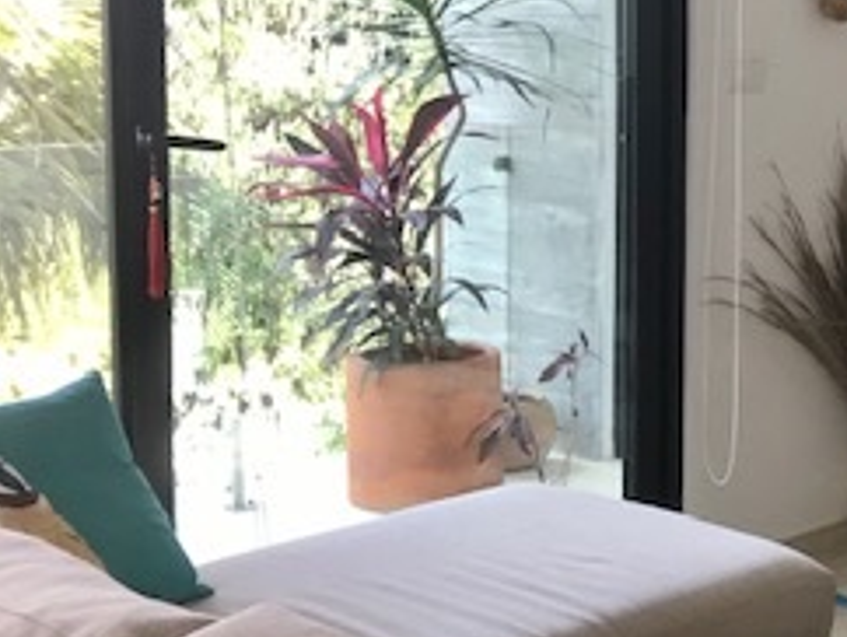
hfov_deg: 23.2
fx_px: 1812
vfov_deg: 19.9
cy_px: 234
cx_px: 1116
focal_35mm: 74
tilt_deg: -7.0
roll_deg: -1.6
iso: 32
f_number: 1.8
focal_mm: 3.99
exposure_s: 1/120
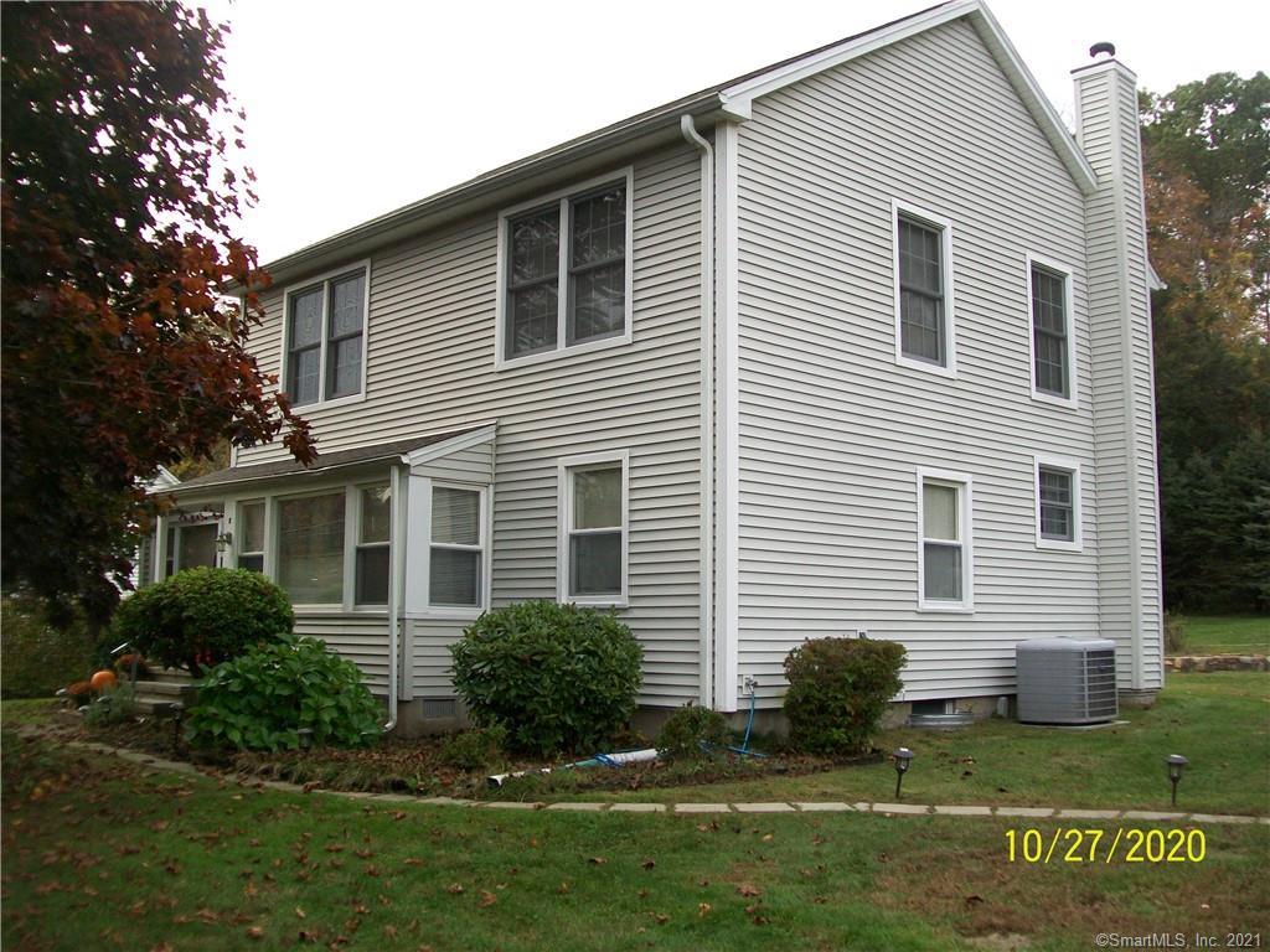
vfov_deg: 39.7
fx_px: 1321
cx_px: 635
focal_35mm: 36
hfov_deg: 51.4
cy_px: 476
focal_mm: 6
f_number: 2.7
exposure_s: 1/250
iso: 64
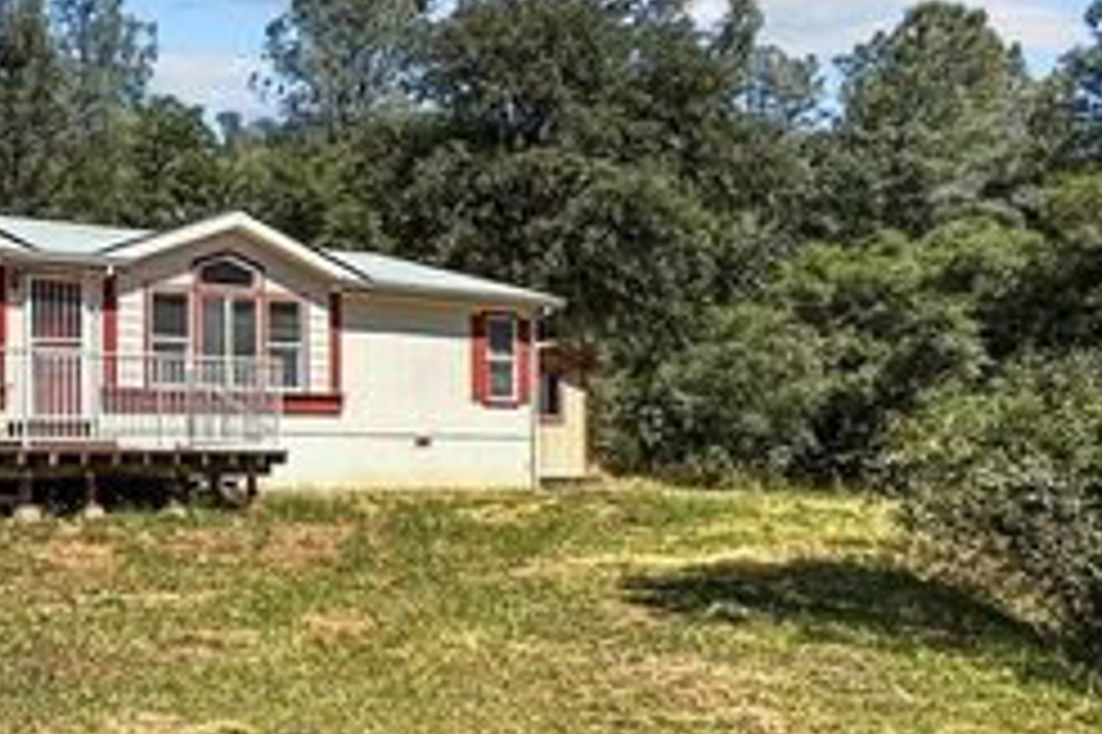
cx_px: -22
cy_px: 302
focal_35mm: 38
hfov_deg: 42.9
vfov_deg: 34.9
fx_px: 1162
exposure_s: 1/2300
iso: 50
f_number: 2.2
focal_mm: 2.22
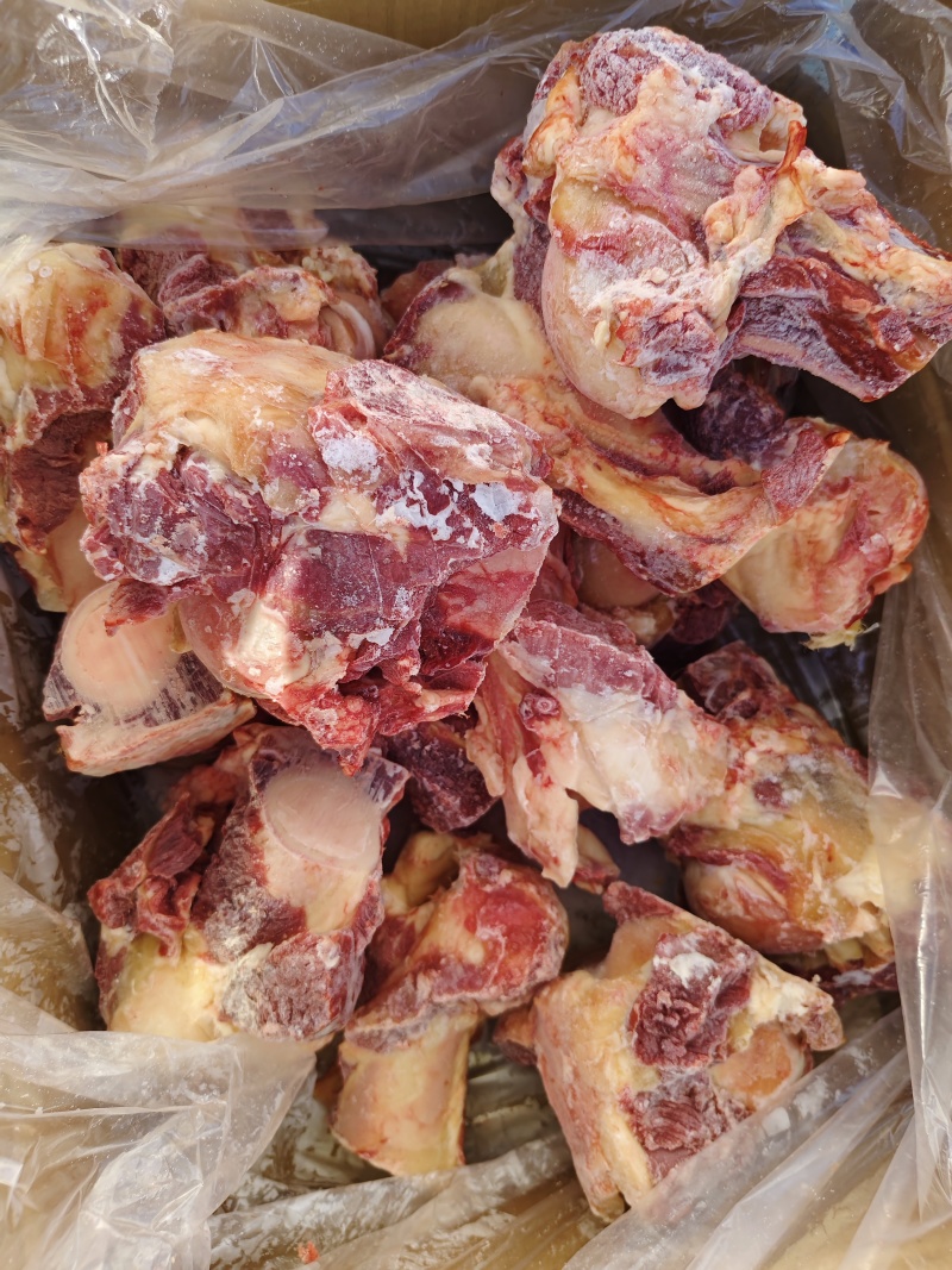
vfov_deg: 73.9
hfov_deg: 58.9
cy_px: 635
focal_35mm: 23
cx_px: 476
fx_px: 844
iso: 50
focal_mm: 5.56
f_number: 1.88
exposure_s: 1/367
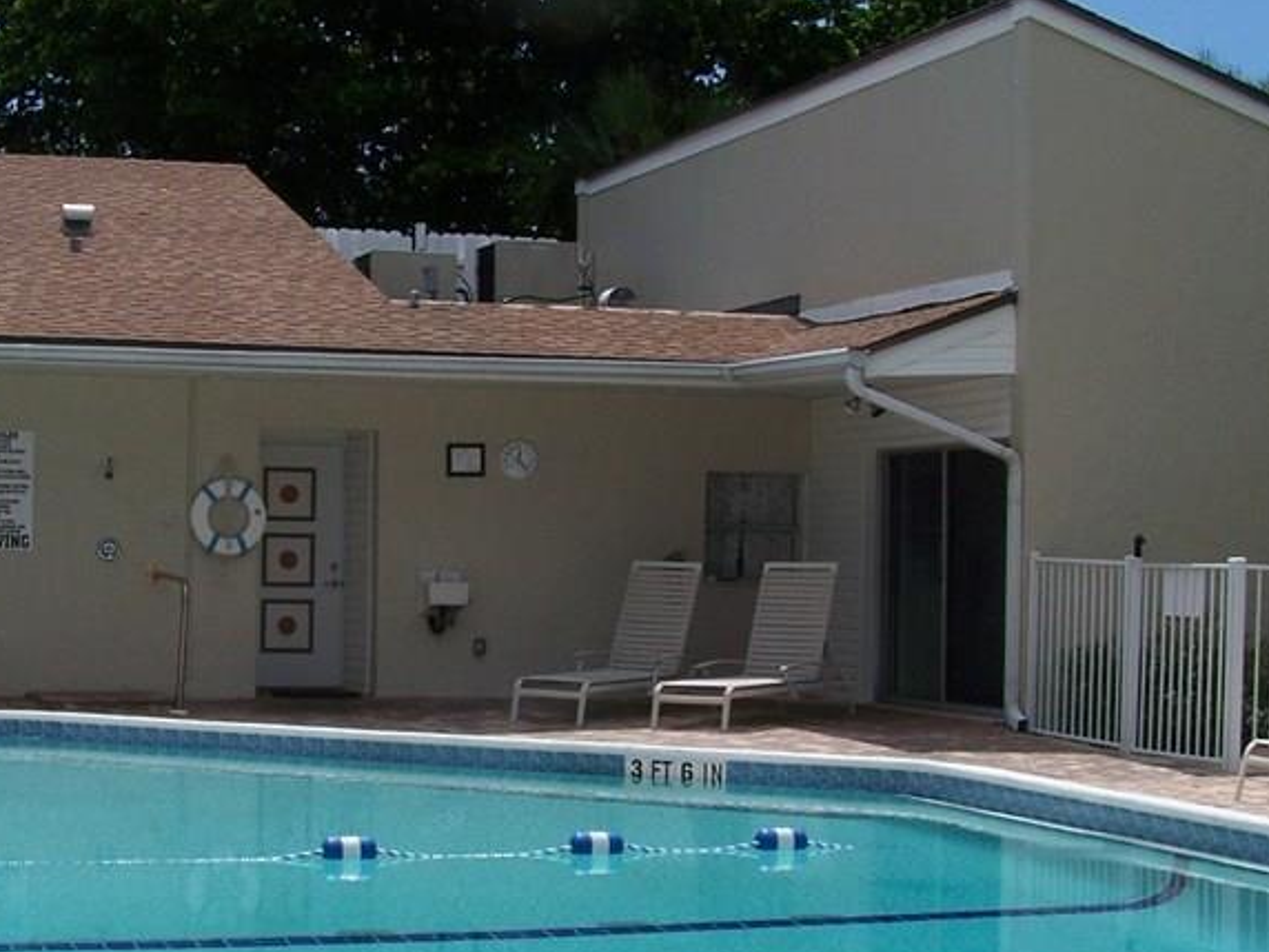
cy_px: 524
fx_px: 2493
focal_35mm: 68
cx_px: 397
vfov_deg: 21.6
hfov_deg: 28.3
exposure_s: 1/1250
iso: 80
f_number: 5.6
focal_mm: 6.3
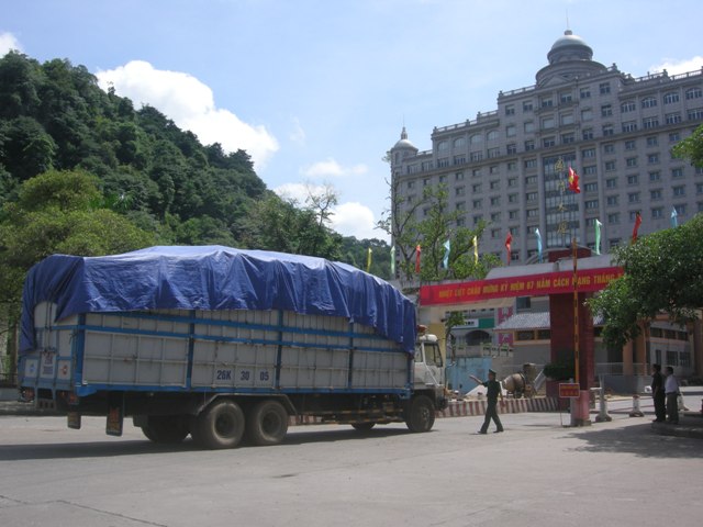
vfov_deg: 39.7
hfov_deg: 51.4
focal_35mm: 36
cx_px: 352
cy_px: 264
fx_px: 731
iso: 64
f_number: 5.4
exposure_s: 1/254
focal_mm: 7.5
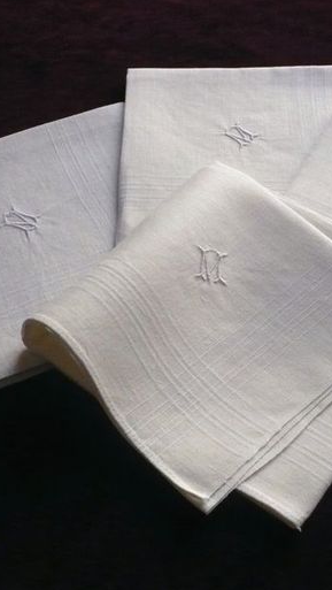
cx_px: 244
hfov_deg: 22.9
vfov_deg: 39.9
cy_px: 298
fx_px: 813
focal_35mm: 52
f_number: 2.8
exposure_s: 1/100
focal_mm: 5.8
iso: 400
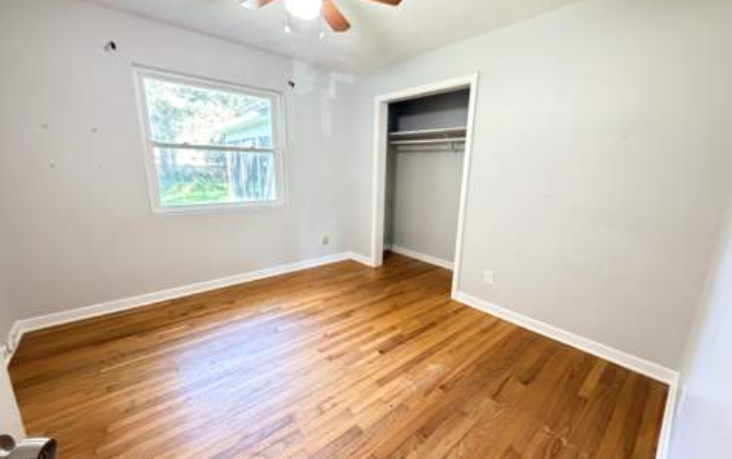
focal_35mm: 15
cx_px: 369
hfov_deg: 101.4
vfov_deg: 74.9
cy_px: 237
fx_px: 299
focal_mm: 2.22
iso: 1000
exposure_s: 1/40
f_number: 2.2
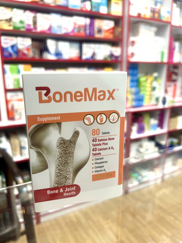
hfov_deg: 53.1
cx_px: 91
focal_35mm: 26
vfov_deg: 67.3
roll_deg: +0.0
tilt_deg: -14.0
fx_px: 182
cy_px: 122
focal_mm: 5.7
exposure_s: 1/50
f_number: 1.5
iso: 80
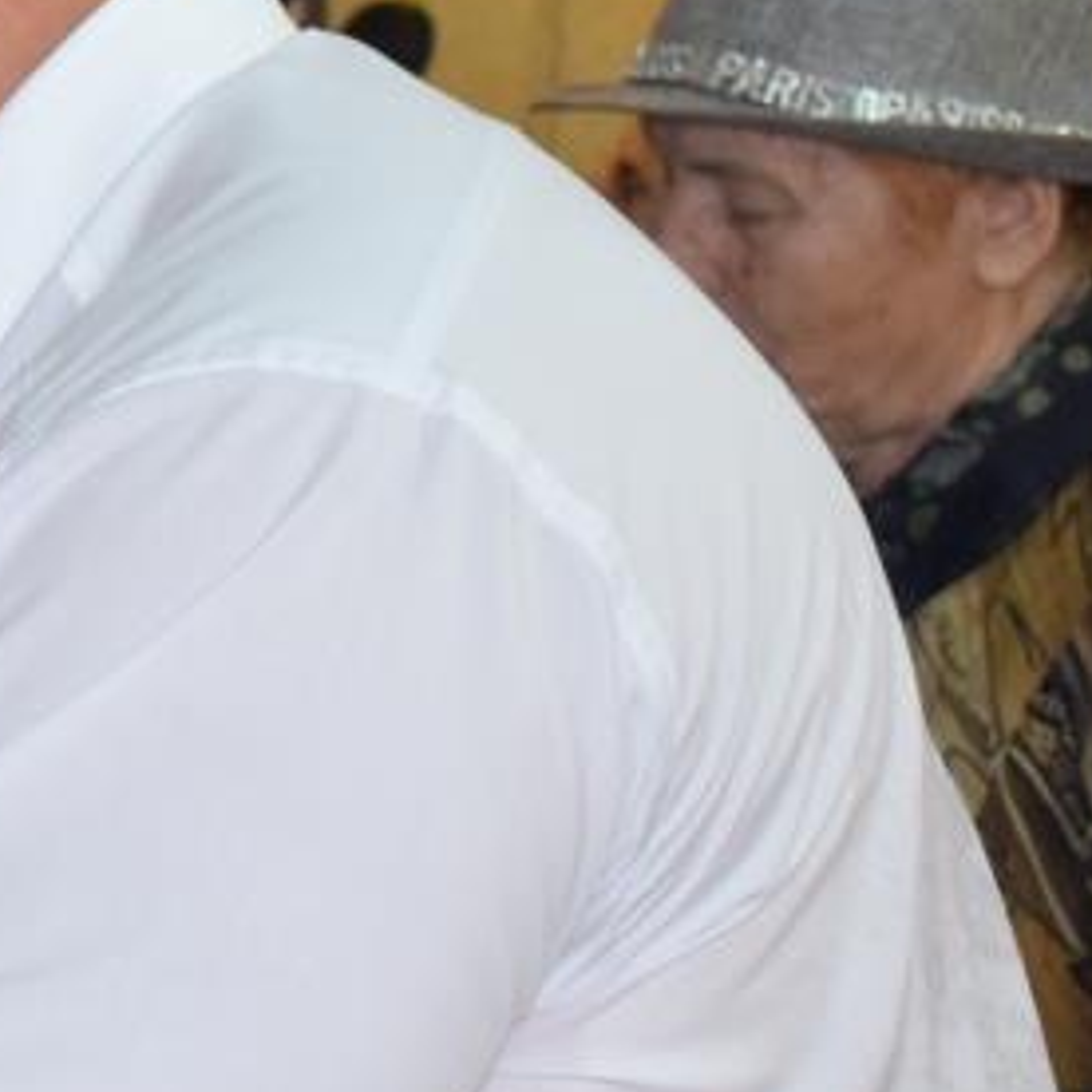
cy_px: 473
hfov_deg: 12.8
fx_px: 4553
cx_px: -692
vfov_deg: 13.7
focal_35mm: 128
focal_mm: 27
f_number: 4
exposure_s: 1/60
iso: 800
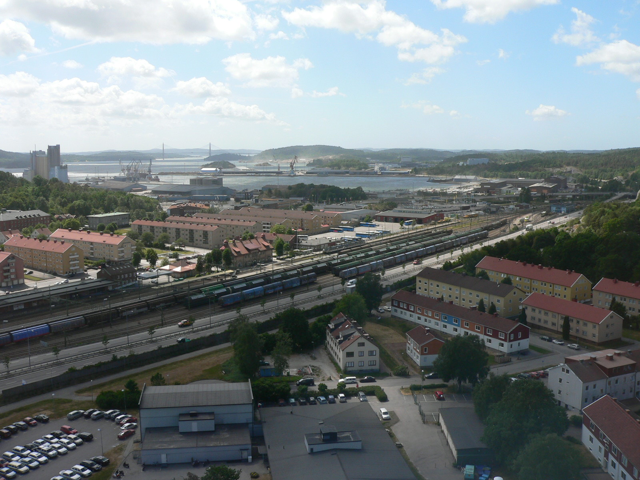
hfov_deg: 51.4
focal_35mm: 36
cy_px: 240
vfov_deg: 39.7
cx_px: 320
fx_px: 666
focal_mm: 6
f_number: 4
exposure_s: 1/500
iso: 80
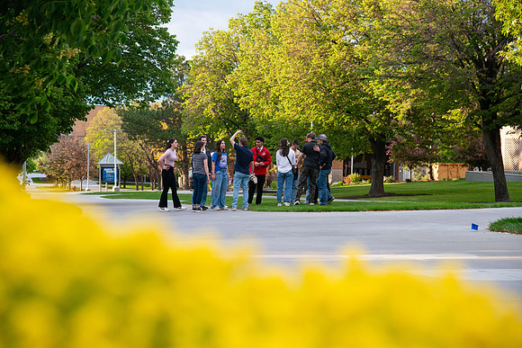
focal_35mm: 87
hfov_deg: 23.3
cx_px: 261
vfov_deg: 15.6
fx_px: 1269
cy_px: 174
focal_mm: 85
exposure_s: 1/400
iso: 1000
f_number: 5
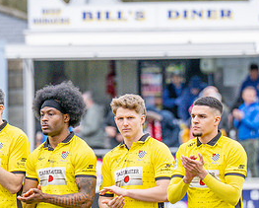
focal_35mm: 753
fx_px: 5778
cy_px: 198
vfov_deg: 2.1
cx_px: -3
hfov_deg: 2.6
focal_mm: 200
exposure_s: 1/640
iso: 400
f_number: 4
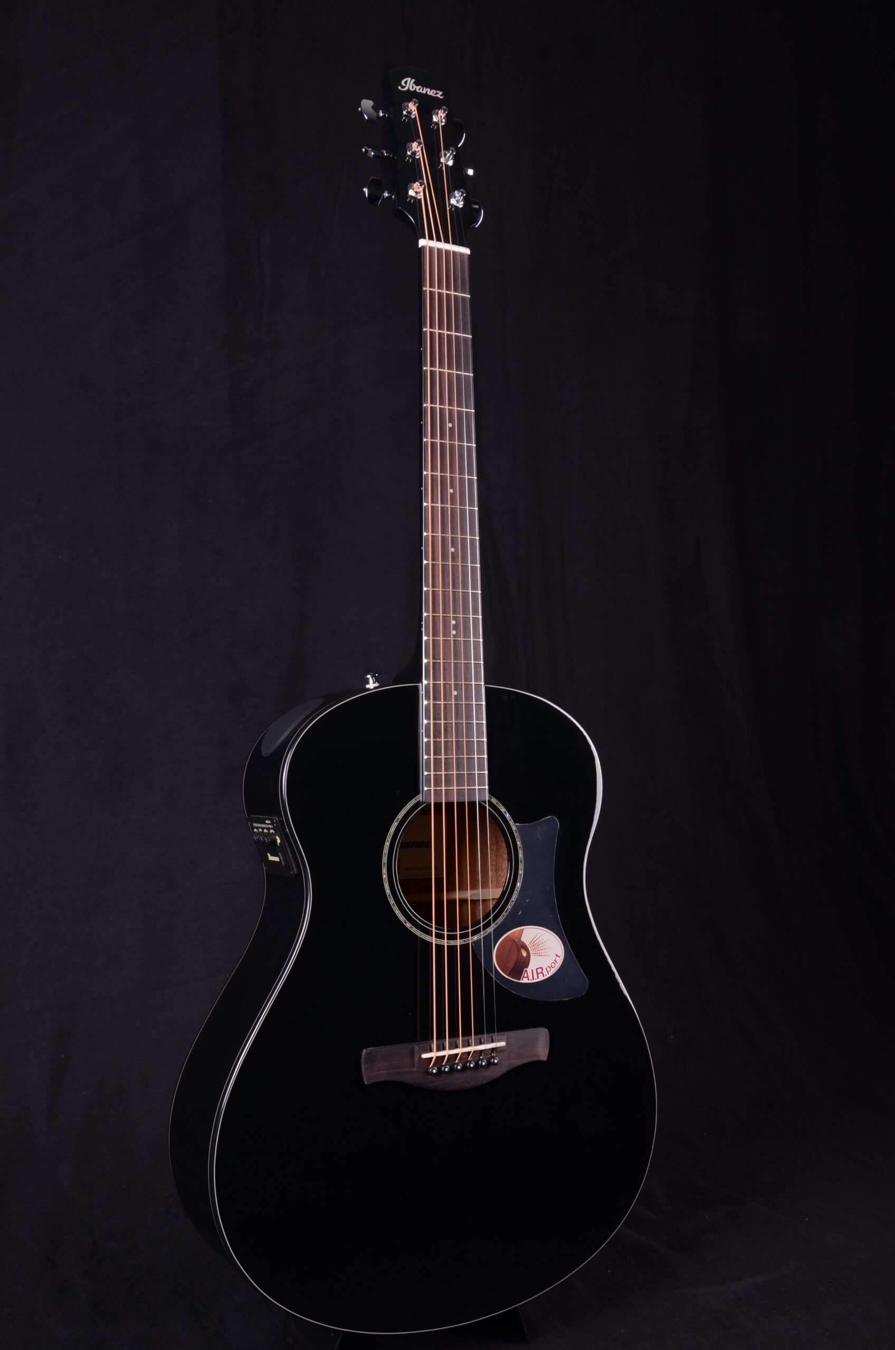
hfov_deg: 35.3
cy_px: 675
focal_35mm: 38
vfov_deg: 51.4
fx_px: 1404
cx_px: 448
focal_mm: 25
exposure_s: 1/200
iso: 200
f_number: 13
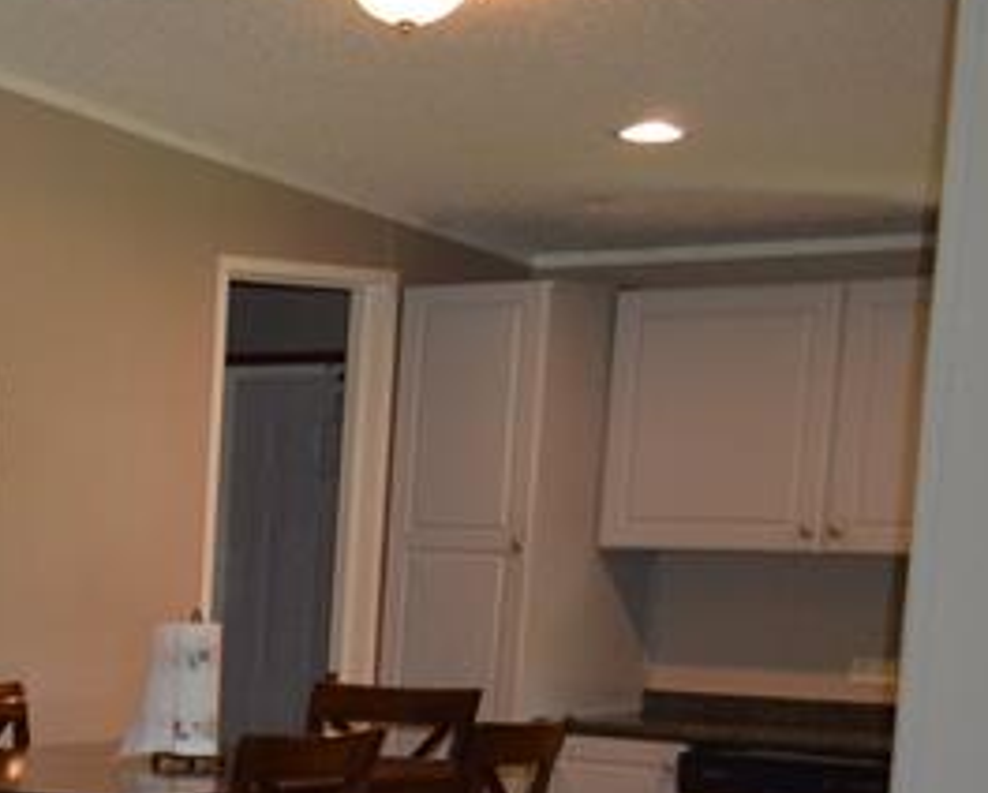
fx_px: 2870
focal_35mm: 98
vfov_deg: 15.3
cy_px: 916
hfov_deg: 16.4
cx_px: -793
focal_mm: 18
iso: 400
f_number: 3.5
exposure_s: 1/60
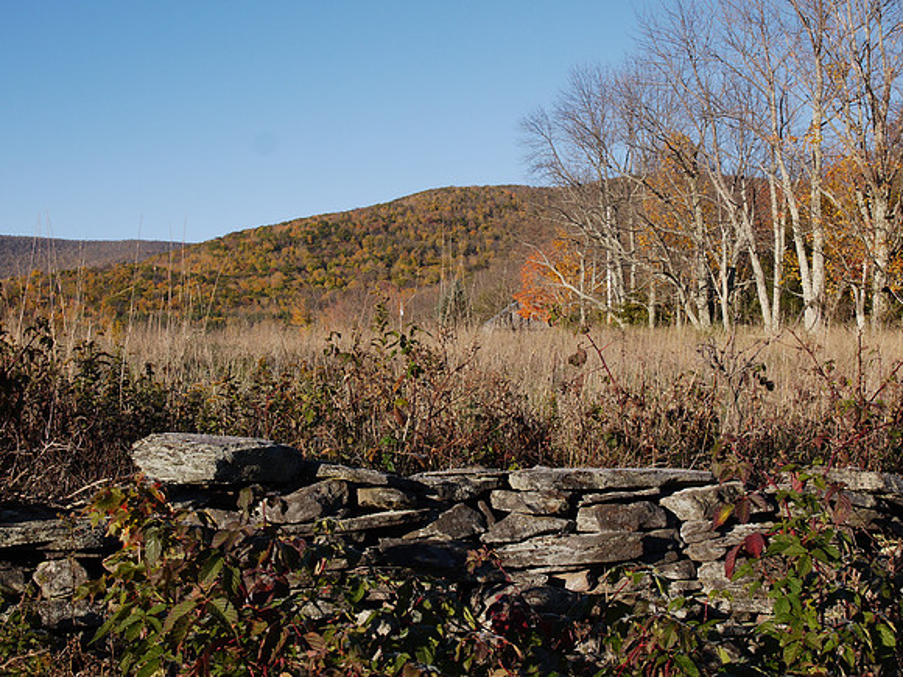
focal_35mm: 50
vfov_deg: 29.1
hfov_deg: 38.2
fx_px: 1304
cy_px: 338
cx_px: 452
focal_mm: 25
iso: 100
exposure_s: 1/125
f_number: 11
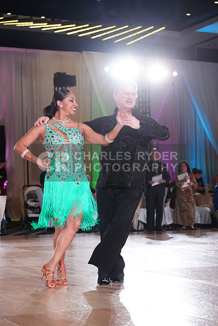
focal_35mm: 74
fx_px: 672
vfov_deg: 27.3
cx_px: 109
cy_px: 163
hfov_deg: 18.4
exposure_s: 1/320
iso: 1600
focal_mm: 74
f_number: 4
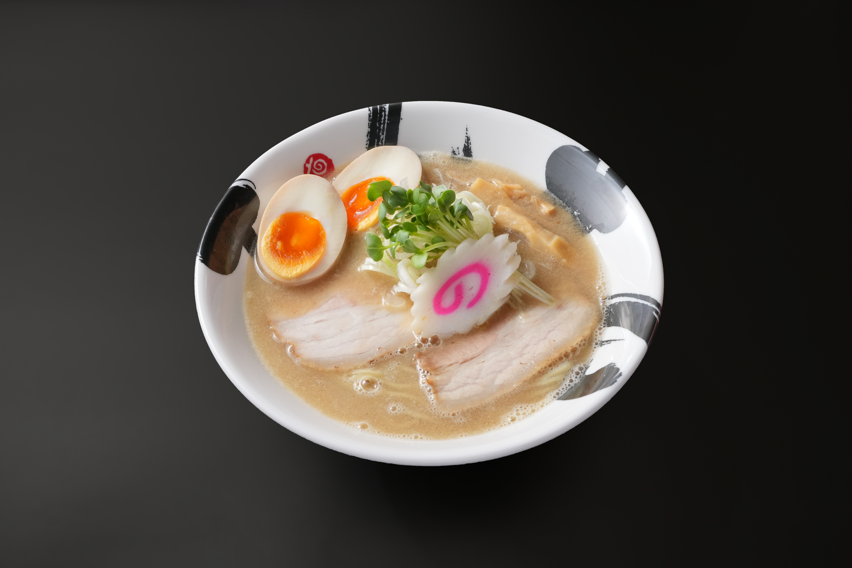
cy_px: 284
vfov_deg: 22.6
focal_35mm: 60
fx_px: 1420
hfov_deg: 33.4
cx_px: 426
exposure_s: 1/200
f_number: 16
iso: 1600
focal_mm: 60
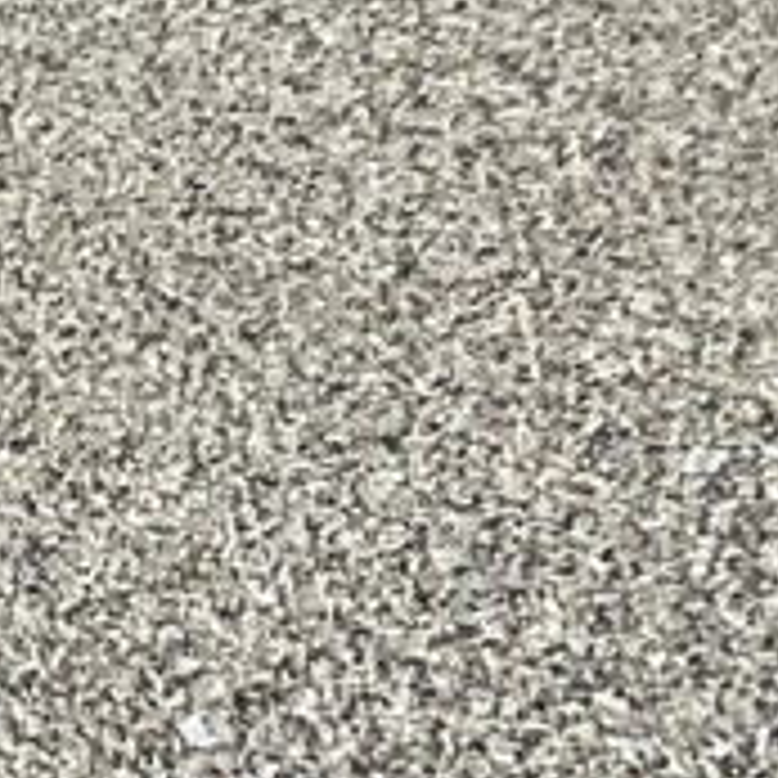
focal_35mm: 426
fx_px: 10832
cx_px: -2303
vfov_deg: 4.0
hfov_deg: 3.9
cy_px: -1066
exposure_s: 1/406
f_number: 2
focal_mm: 6
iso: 25
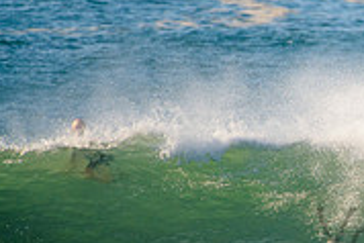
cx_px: 528
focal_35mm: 1632
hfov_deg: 1.3
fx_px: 16514
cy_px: 220
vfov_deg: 0.8
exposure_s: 1/1600
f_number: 5.6
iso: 220
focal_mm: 500
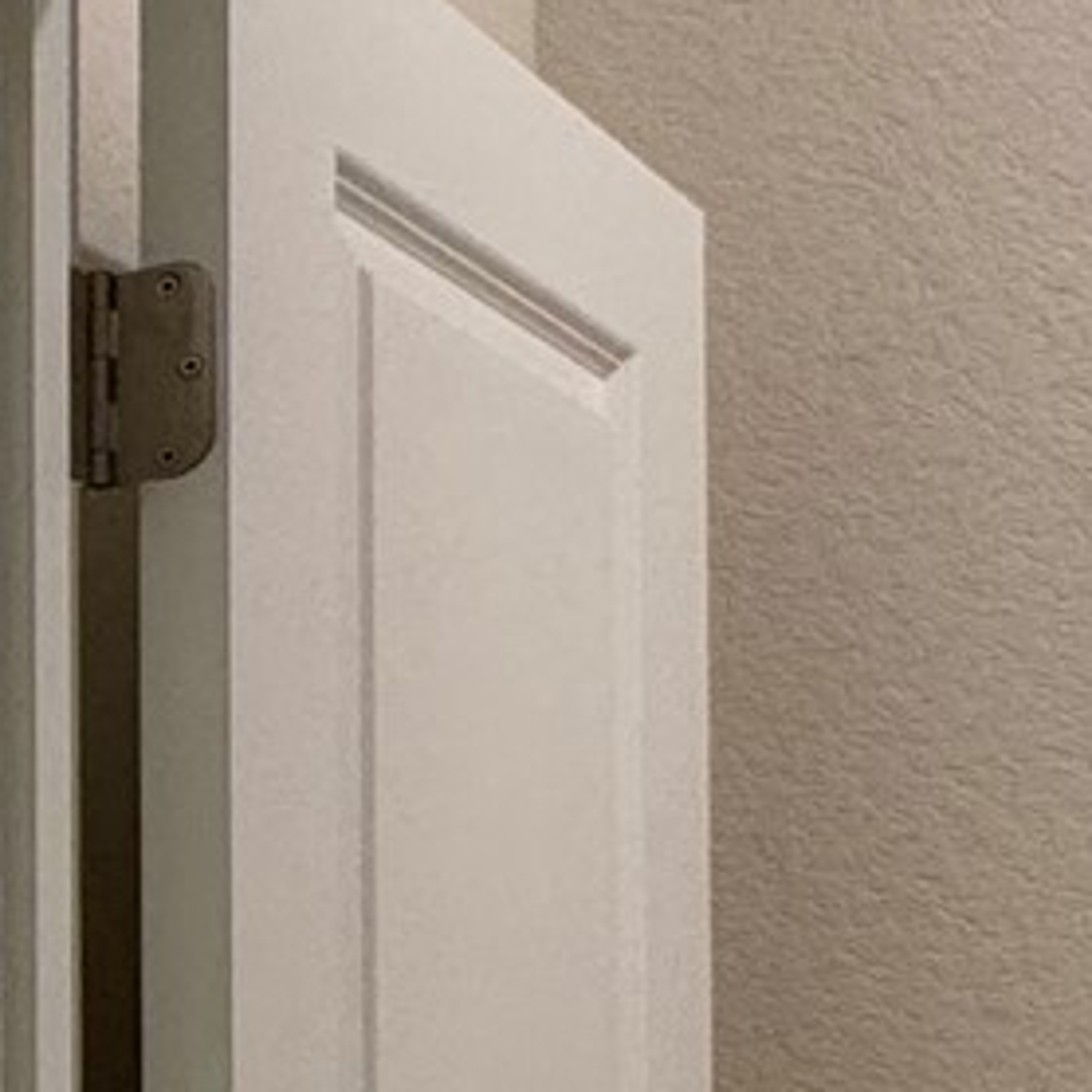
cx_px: -1512
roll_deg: -0.6
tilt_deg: +1.1
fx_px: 3248
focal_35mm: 91
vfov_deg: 18.4
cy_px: 1186
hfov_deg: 13.8
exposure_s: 1/120
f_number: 2.2
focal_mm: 2.22
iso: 200
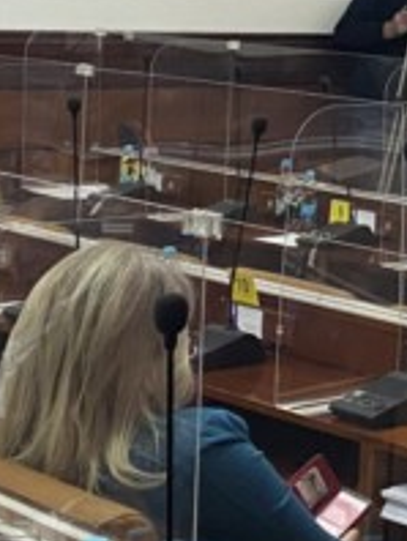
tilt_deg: -0.4
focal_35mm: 118
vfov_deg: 16.4
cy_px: 10
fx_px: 1846
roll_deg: -3.5
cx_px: 738
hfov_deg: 11.6
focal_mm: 4.25
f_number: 1.8
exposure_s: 1/50
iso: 160
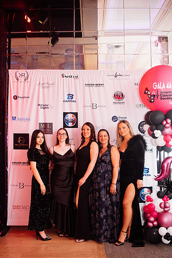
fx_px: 251
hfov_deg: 37.9
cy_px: 129
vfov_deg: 54.4
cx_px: 86
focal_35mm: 35
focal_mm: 35
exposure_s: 1/200
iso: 2500
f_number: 2.8
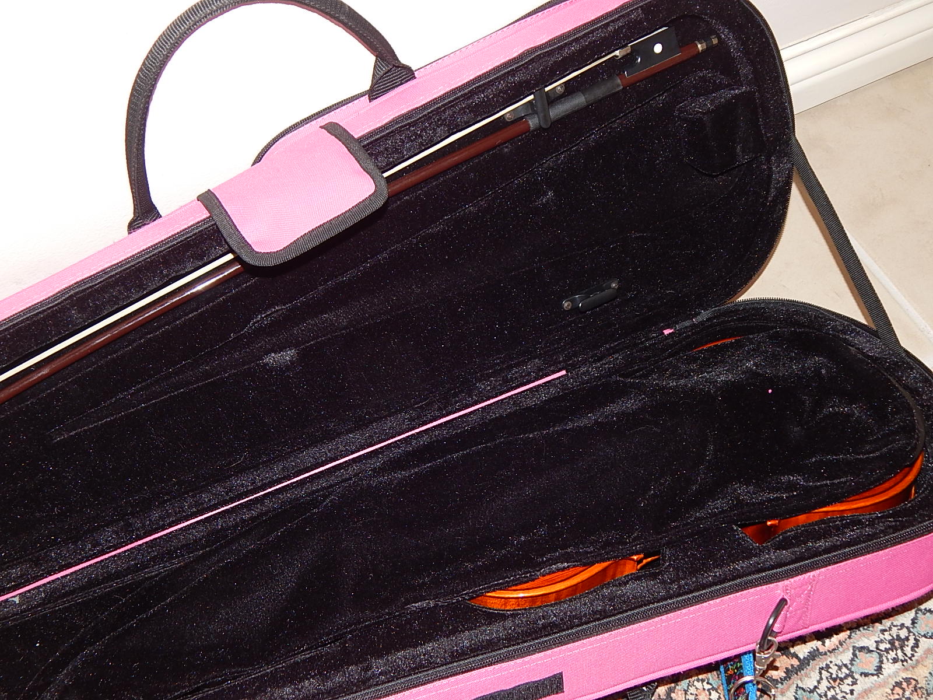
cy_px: 350
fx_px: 1159
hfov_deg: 43.9
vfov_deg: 33.6
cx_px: 466
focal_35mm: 43
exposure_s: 1/30
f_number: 3.6
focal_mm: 7.7
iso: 200
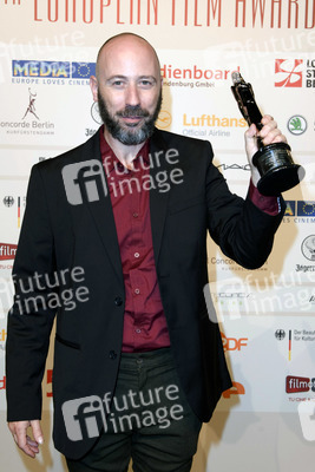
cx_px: 158
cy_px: 236
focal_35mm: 44
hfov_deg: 30.5
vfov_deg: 44.5
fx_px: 577
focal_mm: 44
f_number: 6.3
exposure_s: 1/160
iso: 800
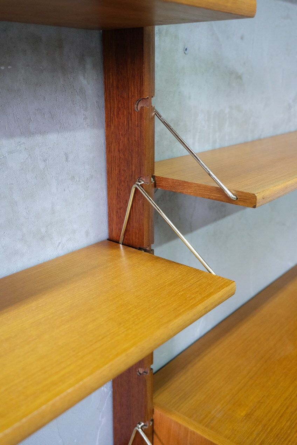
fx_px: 408
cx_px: 148
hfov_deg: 40.0
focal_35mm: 33
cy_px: 222
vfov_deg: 57.2
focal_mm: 22.3
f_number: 4
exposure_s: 1/30
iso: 4000
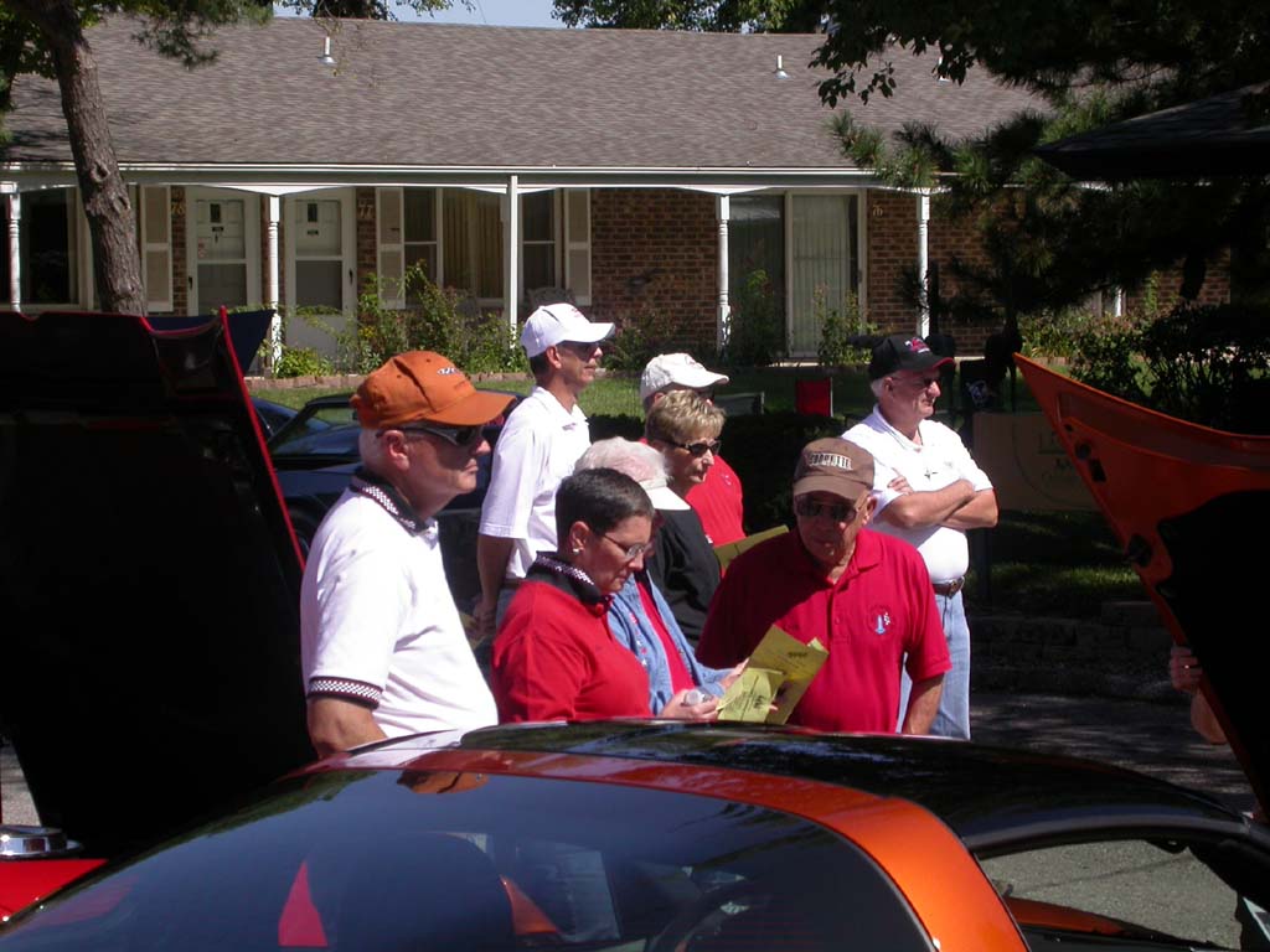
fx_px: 4623
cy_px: 476
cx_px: 635
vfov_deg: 11.8
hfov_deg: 15.6
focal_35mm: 126
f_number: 6.5
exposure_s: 1/500
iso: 100
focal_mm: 26.2
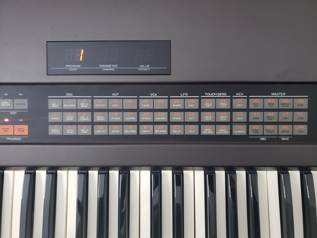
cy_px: 119
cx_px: 158
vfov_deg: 53.1
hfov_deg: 67.3
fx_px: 238
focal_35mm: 26
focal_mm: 4.3
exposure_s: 1/13
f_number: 1.5
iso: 250
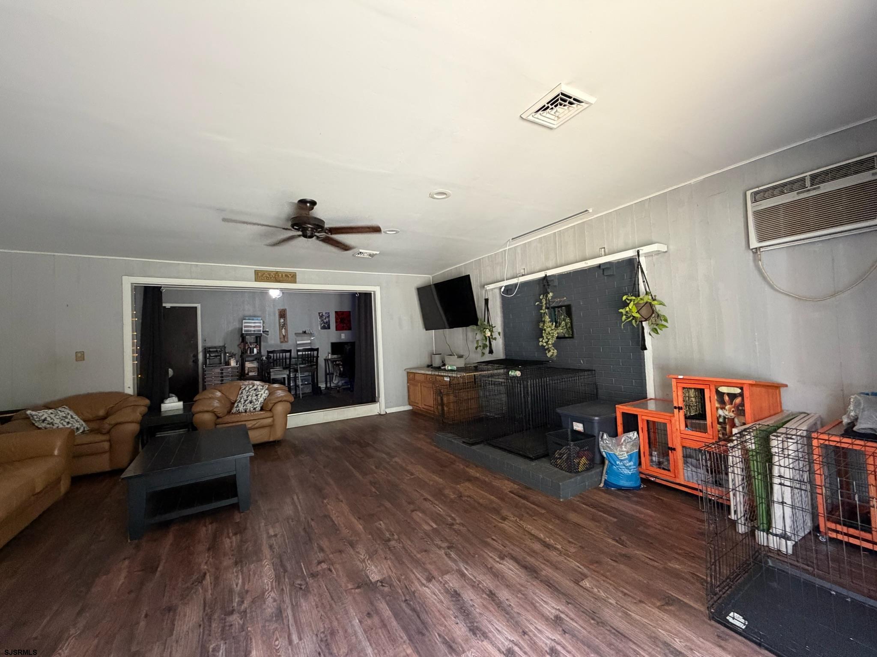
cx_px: 438
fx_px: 355
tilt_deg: +1.5
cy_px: 328
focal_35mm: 14
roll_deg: +2.9
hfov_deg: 102.1
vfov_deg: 85.7
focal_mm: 2.22
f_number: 2.2
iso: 400
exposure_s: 1/60
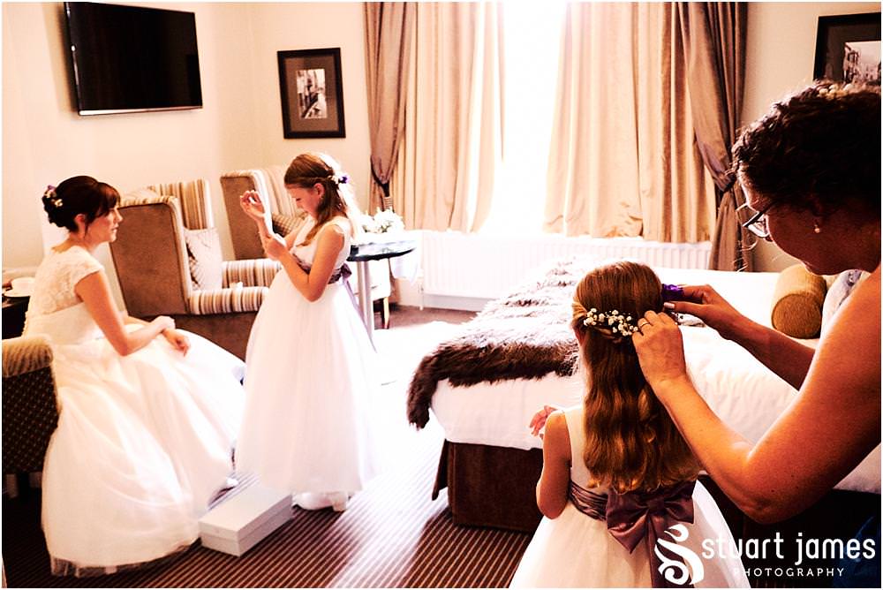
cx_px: 442
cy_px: 295
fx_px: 859
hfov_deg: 54.4
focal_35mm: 35
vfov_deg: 37.9
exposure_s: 1/200
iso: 6400
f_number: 3.2
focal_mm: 23
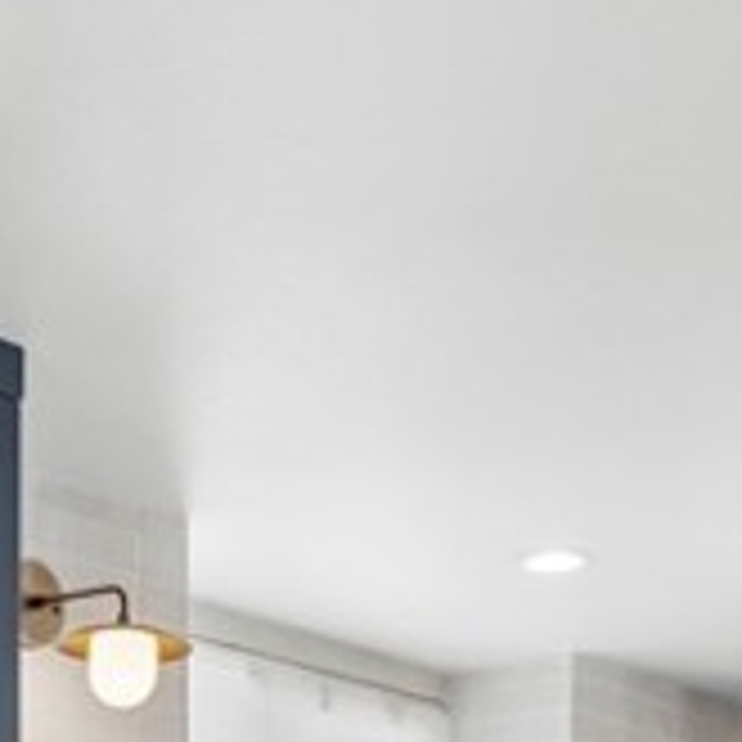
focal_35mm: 100
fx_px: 2425
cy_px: 1205
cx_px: 121
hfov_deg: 17.2
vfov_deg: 15.6
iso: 200
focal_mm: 19
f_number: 8
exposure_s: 1/20
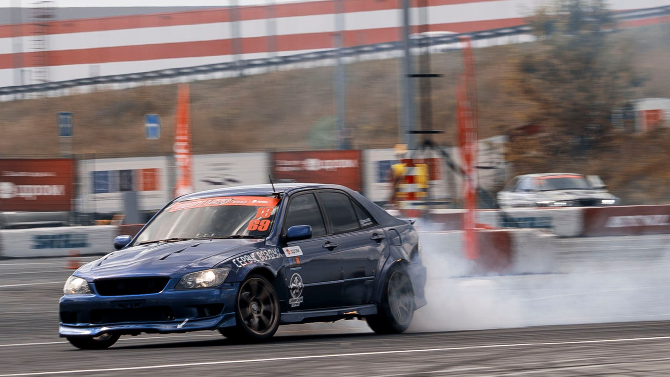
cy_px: 284
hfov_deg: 5.0
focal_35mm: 434
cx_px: 491
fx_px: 7712
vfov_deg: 2.8
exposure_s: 1/125
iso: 100
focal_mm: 110
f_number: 10
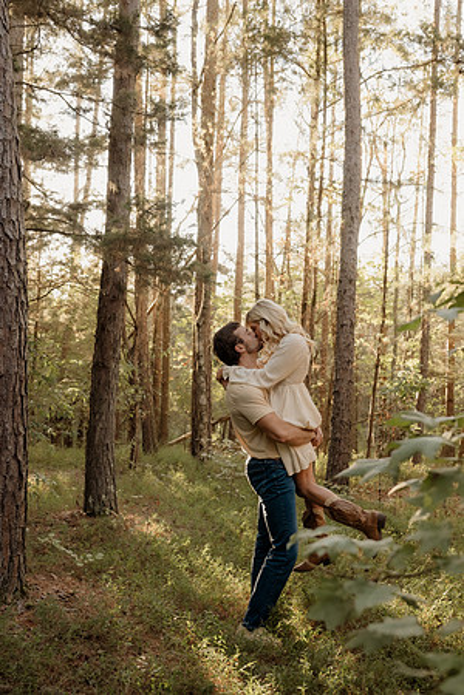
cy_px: 348
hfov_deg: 36.9
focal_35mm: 36
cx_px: 232
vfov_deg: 53.1
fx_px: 696
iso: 500
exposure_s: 1/200
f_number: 2.8
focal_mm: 24
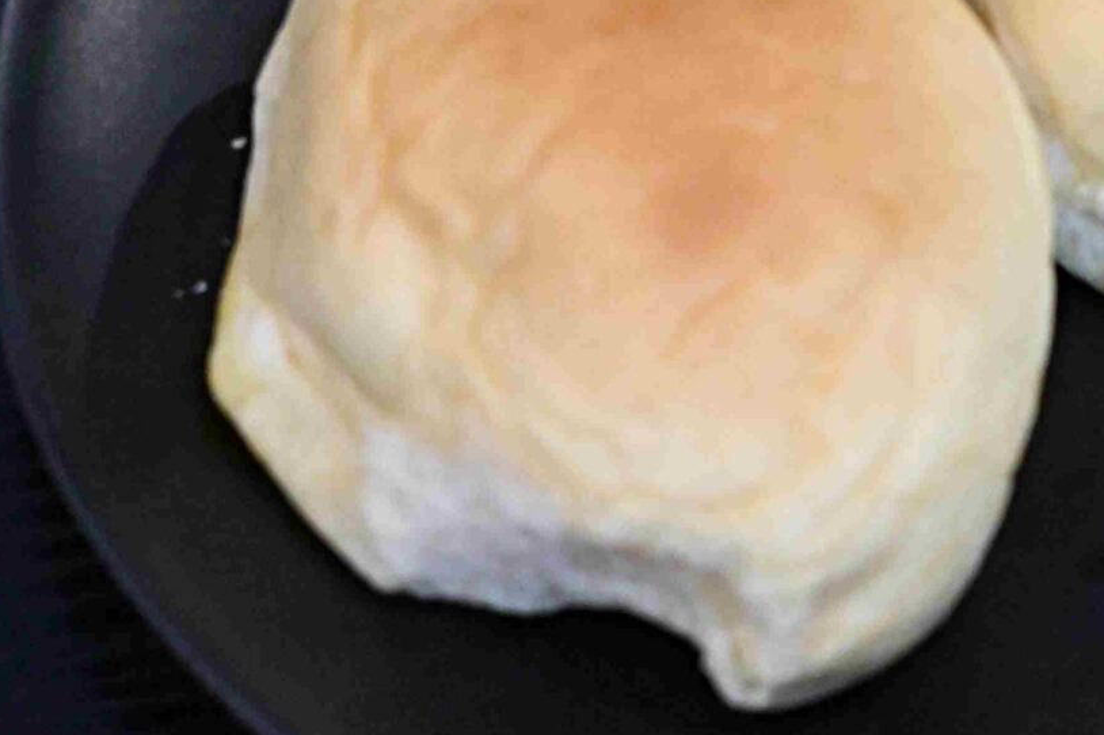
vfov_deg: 5.8
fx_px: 7234
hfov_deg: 8.7
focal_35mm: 236
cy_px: 124
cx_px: 1158
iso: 4500
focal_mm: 50
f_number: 3.2
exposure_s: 1/200
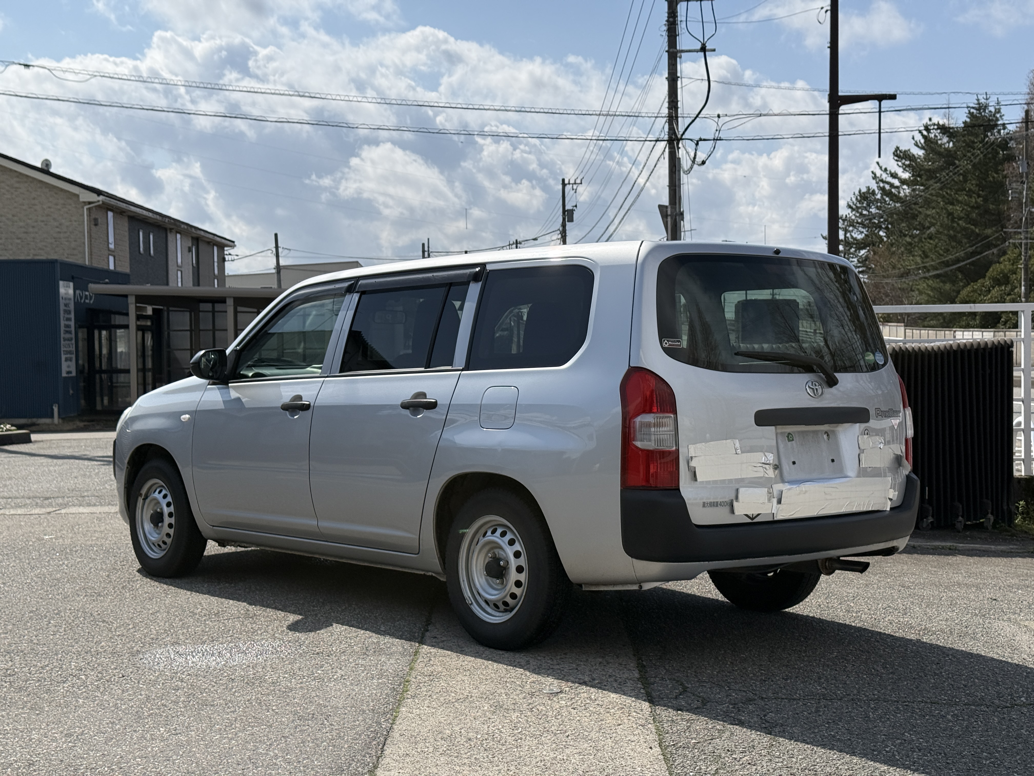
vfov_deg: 30.3
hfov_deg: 39.7
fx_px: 1434
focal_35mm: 48
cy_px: 388
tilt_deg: -1.9
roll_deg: +0.8
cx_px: 517
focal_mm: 6.76
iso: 80
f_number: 1.78
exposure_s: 1/11364
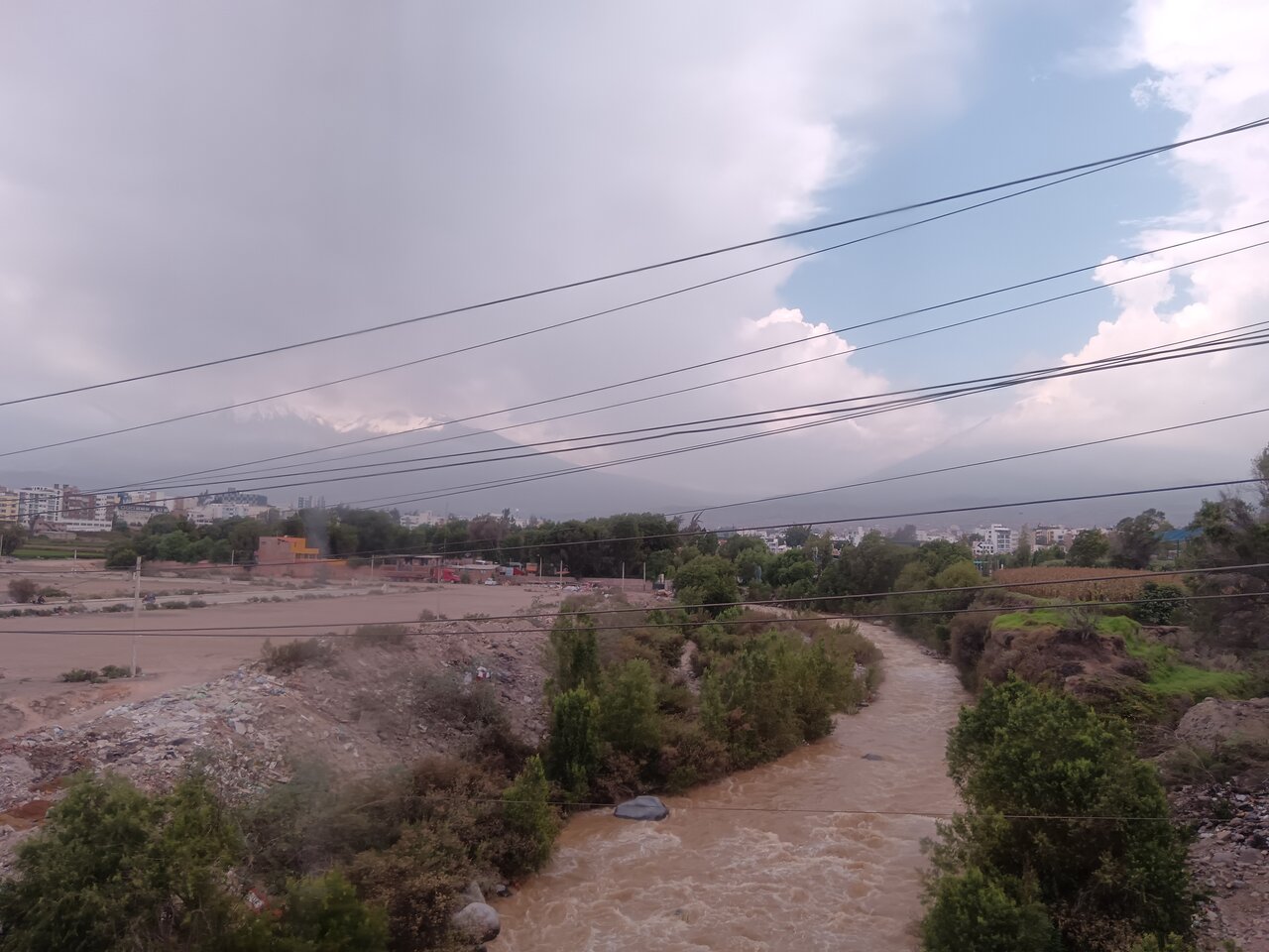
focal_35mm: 27
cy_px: 476
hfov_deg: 65.3
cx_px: 634
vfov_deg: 51.4
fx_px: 990
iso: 126
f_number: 1.9
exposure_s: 1/120
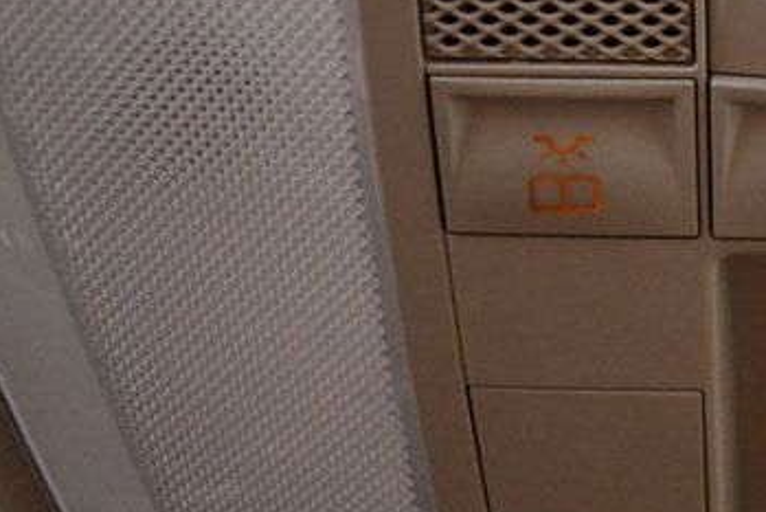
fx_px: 1873
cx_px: 944
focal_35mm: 88
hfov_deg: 21.3
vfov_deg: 15.5
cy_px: 160
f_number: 3.8
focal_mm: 20
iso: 3200
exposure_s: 1/100
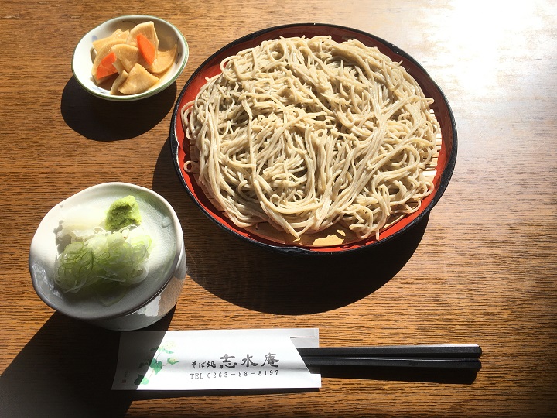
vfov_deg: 48.2
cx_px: 278
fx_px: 467
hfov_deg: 61.7
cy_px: 209
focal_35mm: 29
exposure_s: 1/1040
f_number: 2.2
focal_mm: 4.15
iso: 25
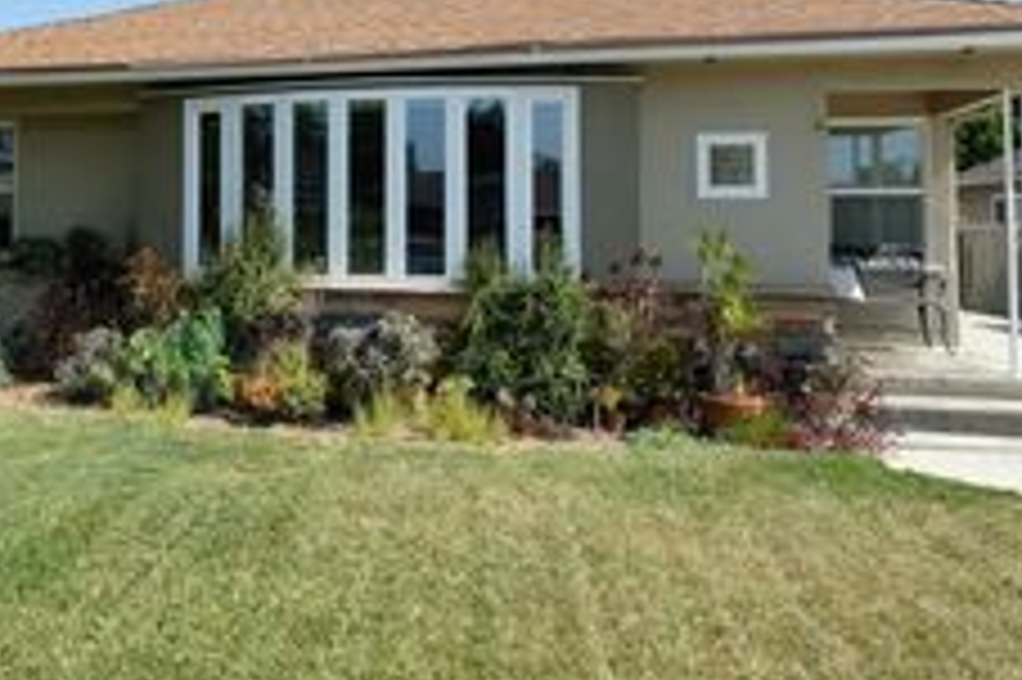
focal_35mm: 33
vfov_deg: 39.2
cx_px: 347
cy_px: 200
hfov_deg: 56.1
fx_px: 936
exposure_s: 1/480
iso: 200
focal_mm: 10
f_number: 5.6
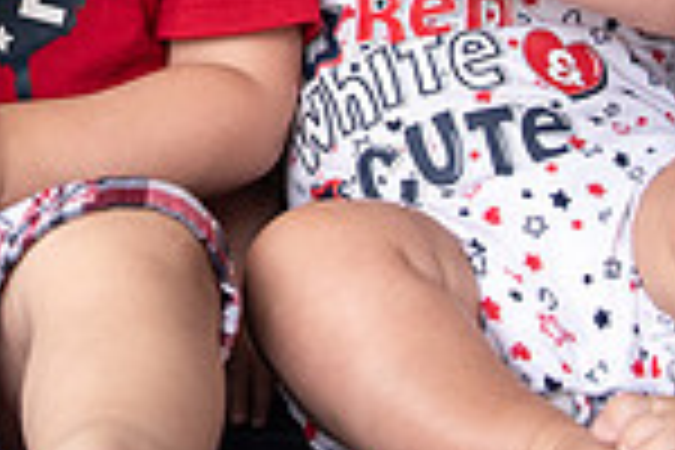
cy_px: -283
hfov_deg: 11.6
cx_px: -213
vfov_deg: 7.7
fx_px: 3243
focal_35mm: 173
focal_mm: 34
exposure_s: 1/100
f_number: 5.6
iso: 400
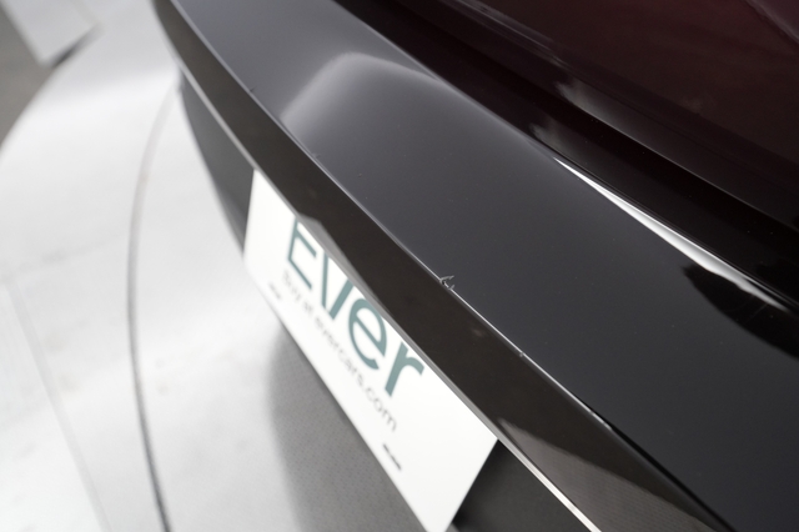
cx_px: 400
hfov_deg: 71.5
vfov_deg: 51.2
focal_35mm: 25
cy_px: 266
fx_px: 555
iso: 2500
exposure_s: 1/100
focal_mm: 25
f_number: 4.5
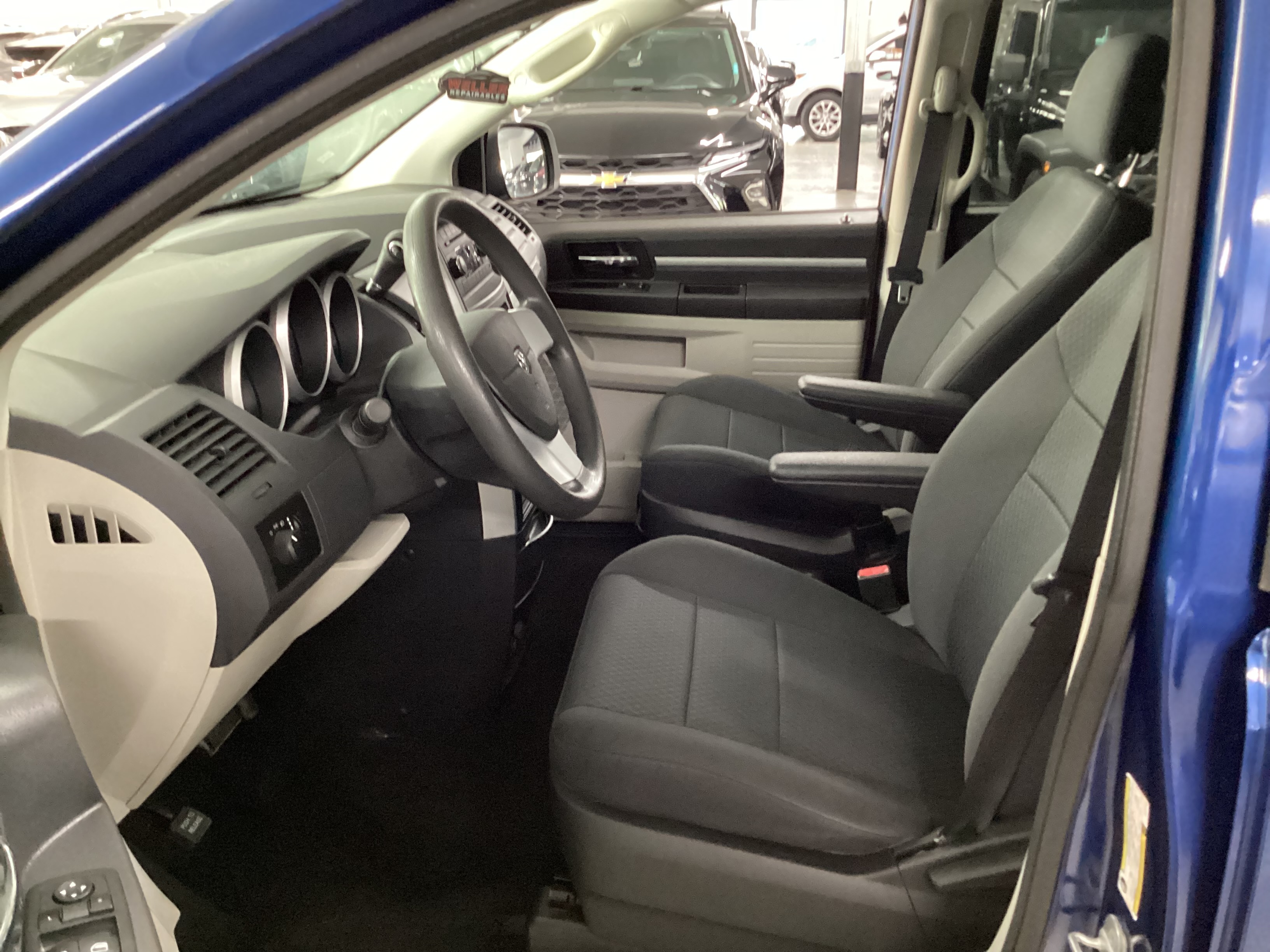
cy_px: 476
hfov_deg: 58.4
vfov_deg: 45.4
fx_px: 1137
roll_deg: -0.3
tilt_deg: -22.4
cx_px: 635
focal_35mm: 31
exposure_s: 1/24
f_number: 2.4
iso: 800
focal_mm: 3.3
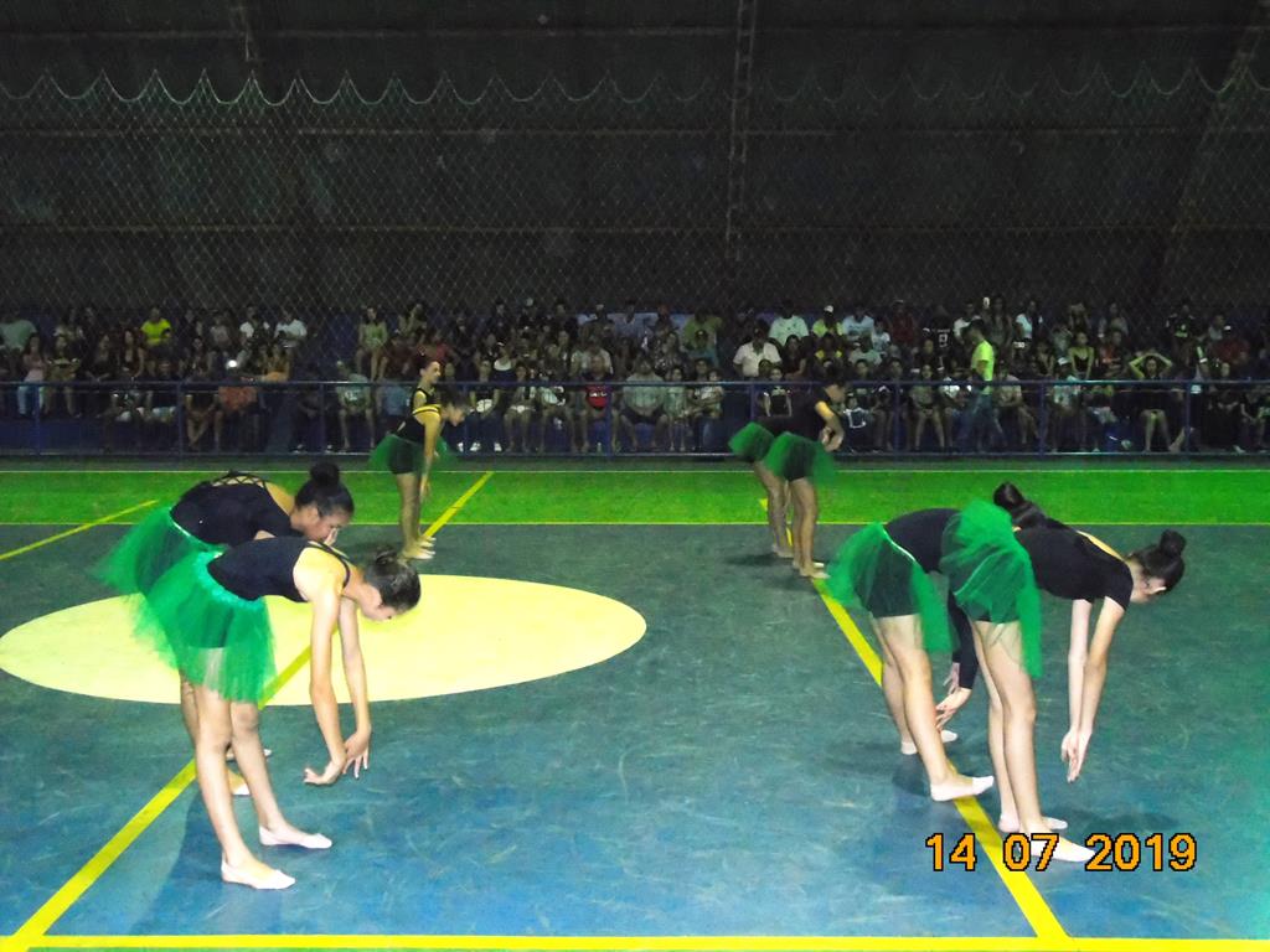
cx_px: 635
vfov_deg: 36.0
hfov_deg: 46.8
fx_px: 1468
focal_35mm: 40
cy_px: 476
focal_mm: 7.1
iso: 1600
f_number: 3.9
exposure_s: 1/50
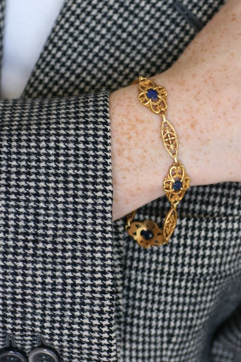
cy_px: 136
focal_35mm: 174
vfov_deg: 11.8
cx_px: 169
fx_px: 1746
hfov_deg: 7.9
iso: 200
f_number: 3.2
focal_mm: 70
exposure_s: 1/125
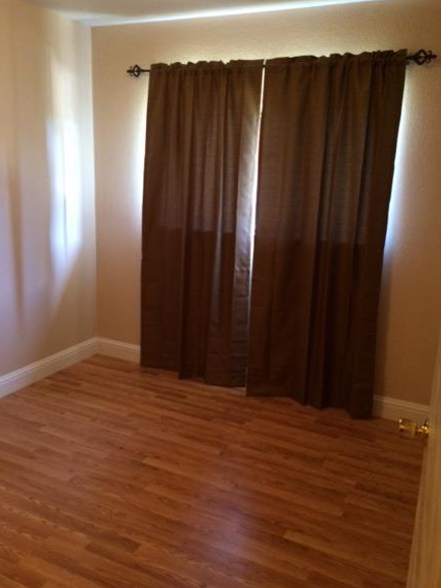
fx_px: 544
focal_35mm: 32
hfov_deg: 44.1
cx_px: 206
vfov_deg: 56.8
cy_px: 291
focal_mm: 4.15
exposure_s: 1/15
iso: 320
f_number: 2.2
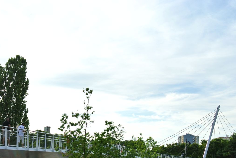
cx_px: 58
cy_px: 151
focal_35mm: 57
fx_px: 374
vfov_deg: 23.0
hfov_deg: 34.3
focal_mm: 11
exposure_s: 1/400
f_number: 4.5
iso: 100
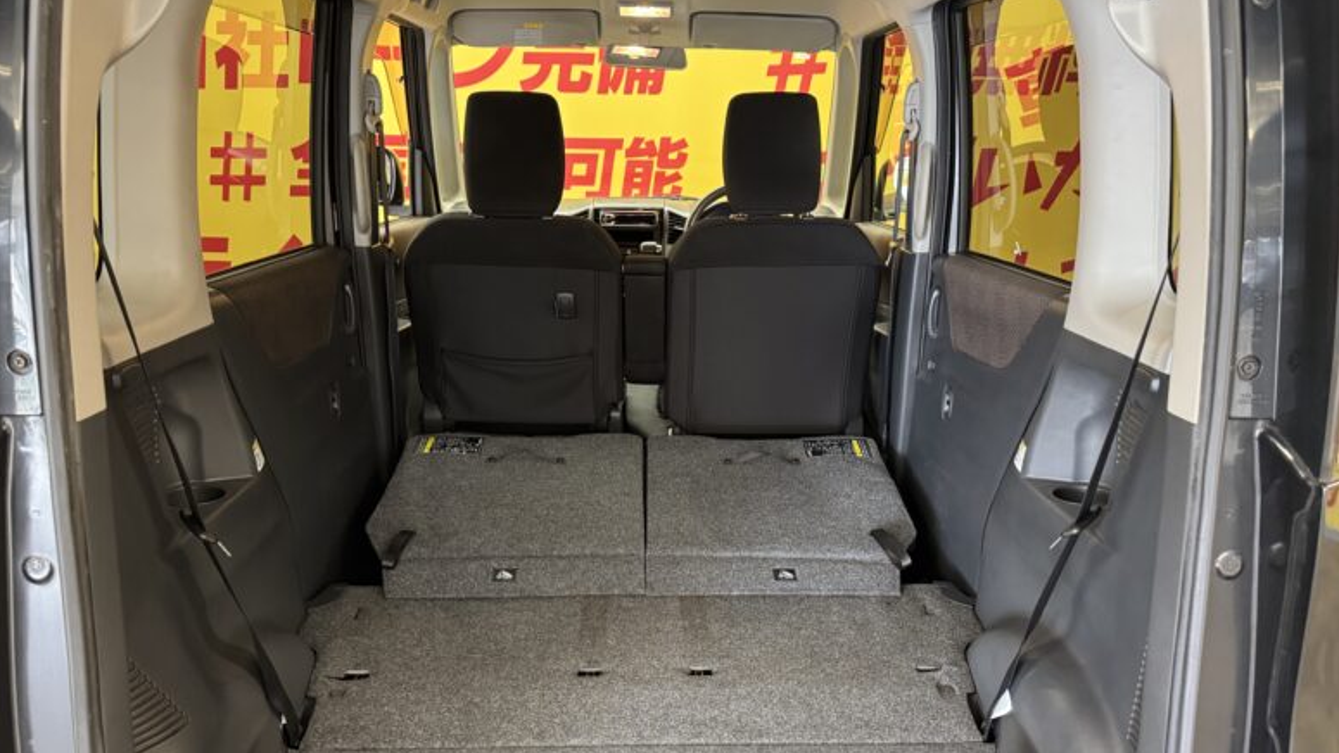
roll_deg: +0.1
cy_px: 456
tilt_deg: -19.6
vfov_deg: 42.7
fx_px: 959
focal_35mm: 27
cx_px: 676
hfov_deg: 69.9
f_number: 1.78
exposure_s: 1/50
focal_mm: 6.76
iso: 500
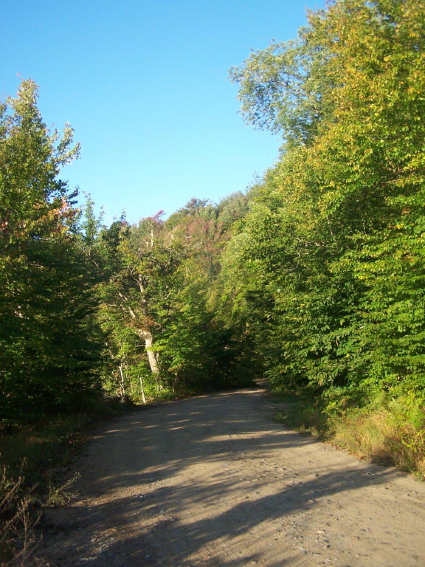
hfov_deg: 37.7
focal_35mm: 38
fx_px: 622
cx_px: 212
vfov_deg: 49.0
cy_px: 284
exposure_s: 1/250
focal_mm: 6.3
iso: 80
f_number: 2.8
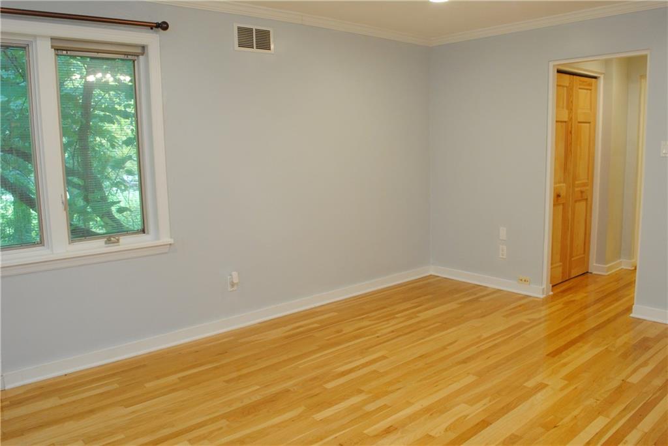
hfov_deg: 67.4
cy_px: 223
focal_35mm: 27
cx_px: 334
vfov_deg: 48.0
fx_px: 501
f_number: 11
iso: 800
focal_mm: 18
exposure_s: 1/13
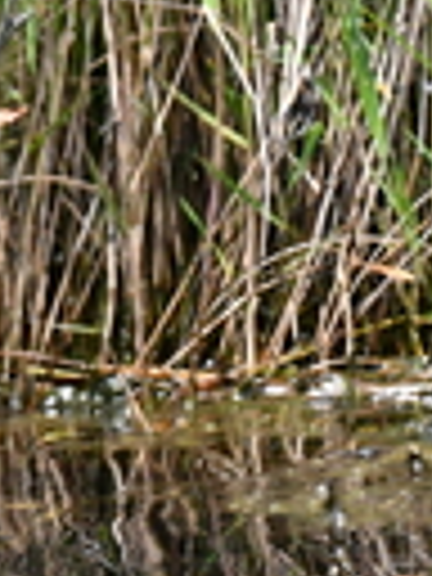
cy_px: 556
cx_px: -432
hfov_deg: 1.8
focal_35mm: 847
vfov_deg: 2.3
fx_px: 14094
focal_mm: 135
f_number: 6
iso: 1000
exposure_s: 1/500
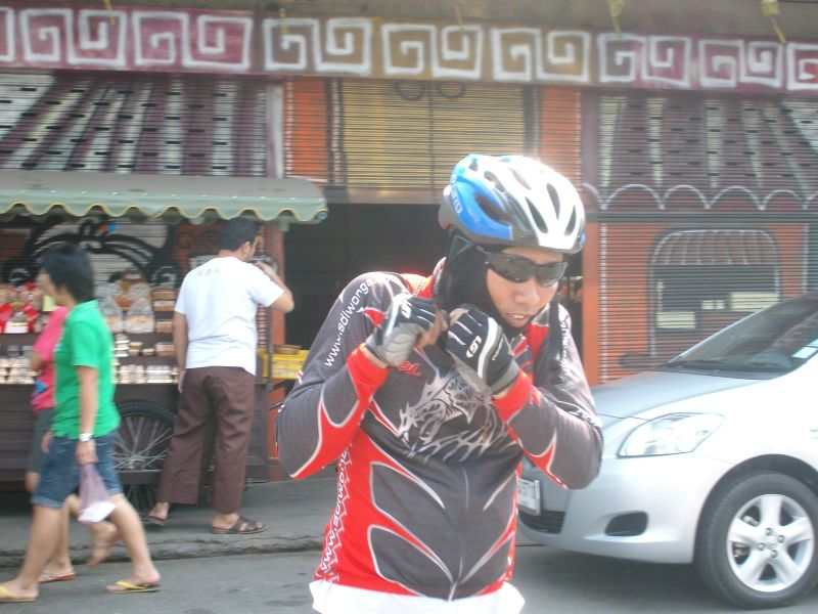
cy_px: 307
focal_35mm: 65
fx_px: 1536
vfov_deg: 22.6
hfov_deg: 29.8
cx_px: 409
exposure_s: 1/89.9
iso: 80
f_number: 3.7
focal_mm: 10.8
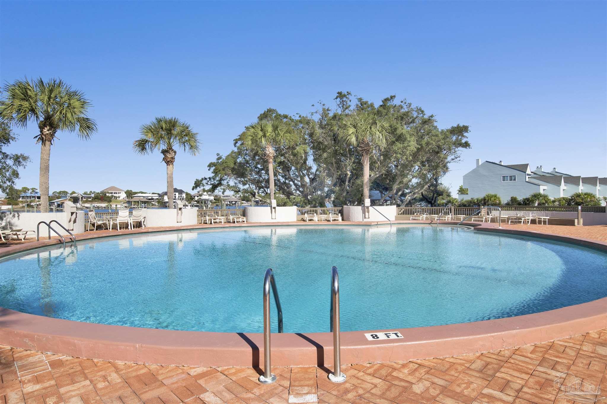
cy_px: 202
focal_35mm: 20
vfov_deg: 61.9
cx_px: 304
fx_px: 337
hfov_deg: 84.0
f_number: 11
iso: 200
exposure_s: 1/400
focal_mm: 20
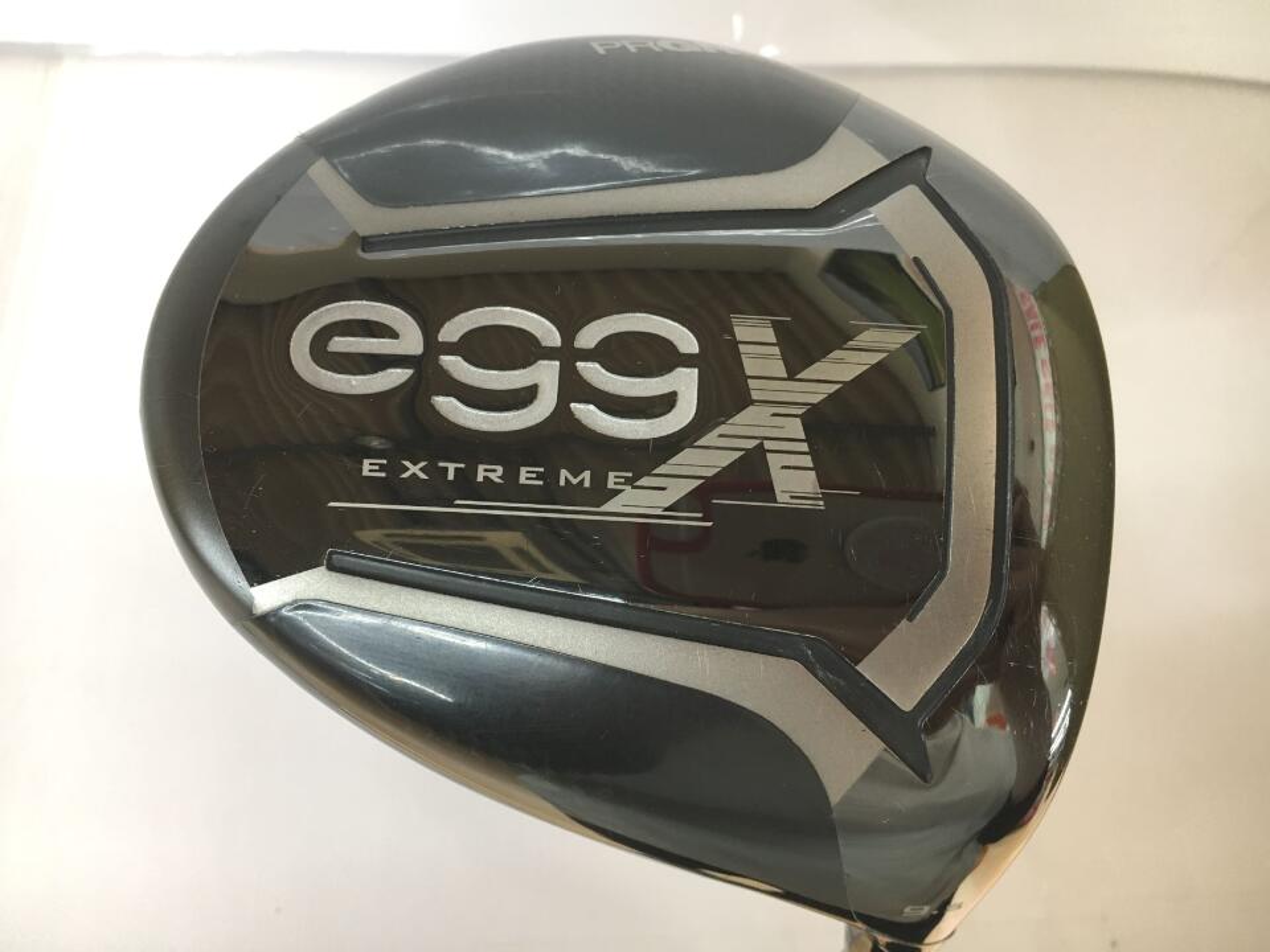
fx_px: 1064
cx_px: 635
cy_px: 476
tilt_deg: -64.3
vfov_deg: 48.2
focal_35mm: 29
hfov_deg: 61.7
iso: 100
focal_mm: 4.15
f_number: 2.2
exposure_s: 1/30
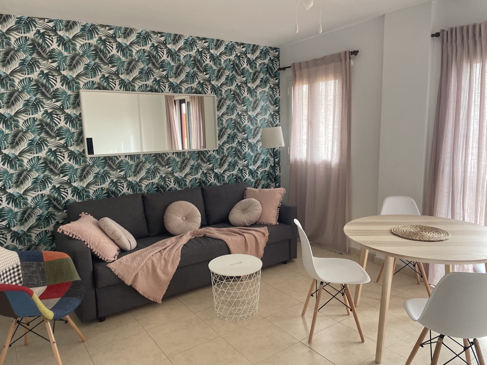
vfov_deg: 53.1
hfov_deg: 67.3
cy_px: 182
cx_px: 244
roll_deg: +1.2
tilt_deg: -9.3
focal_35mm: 26
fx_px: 366
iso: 125
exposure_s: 1/121
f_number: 1.6
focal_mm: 4.2
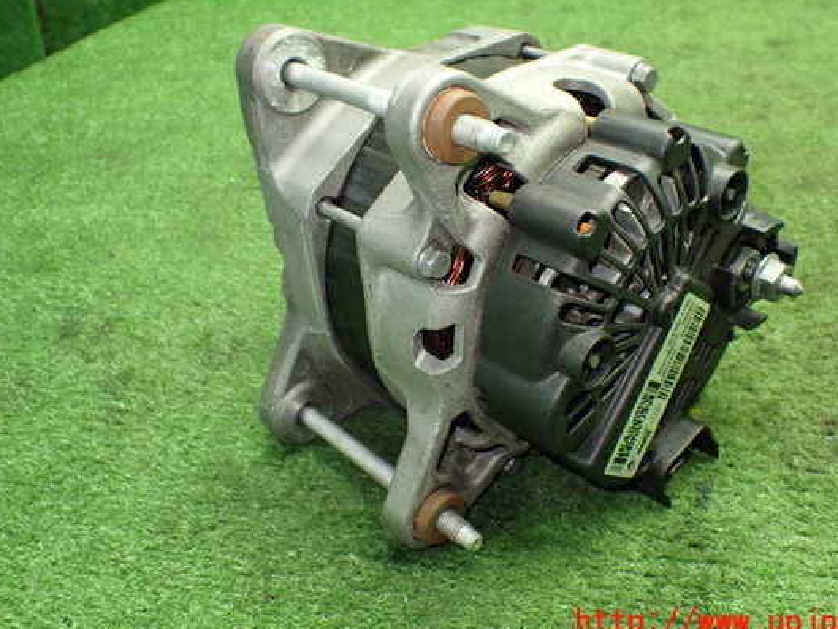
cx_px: 458
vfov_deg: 41.8
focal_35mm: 34
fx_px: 823
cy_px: 287
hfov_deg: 53.9
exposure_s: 1/80
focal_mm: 5.4
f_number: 2.3
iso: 800
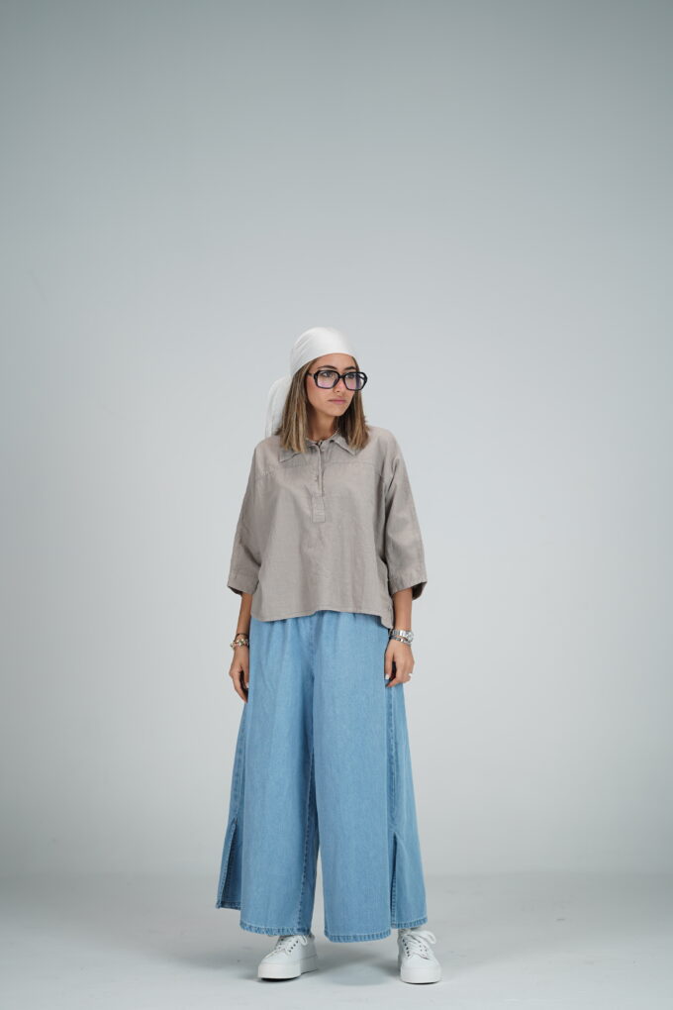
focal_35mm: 85
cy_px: 505
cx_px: 336
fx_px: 2383
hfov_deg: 16.1
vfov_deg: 23.9
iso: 100
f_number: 1.6
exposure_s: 1/200
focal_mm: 85
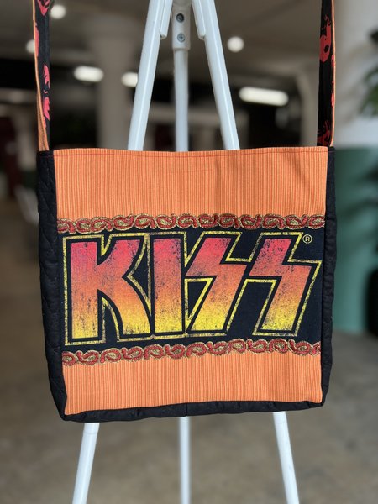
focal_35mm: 26
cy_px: 252
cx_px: 189
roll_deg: +0.6
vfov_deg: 67.3
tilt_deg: -10.8
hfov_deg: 53.1
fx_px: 379
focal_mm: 5.7
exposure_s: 1/120
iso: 64
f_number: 1.5
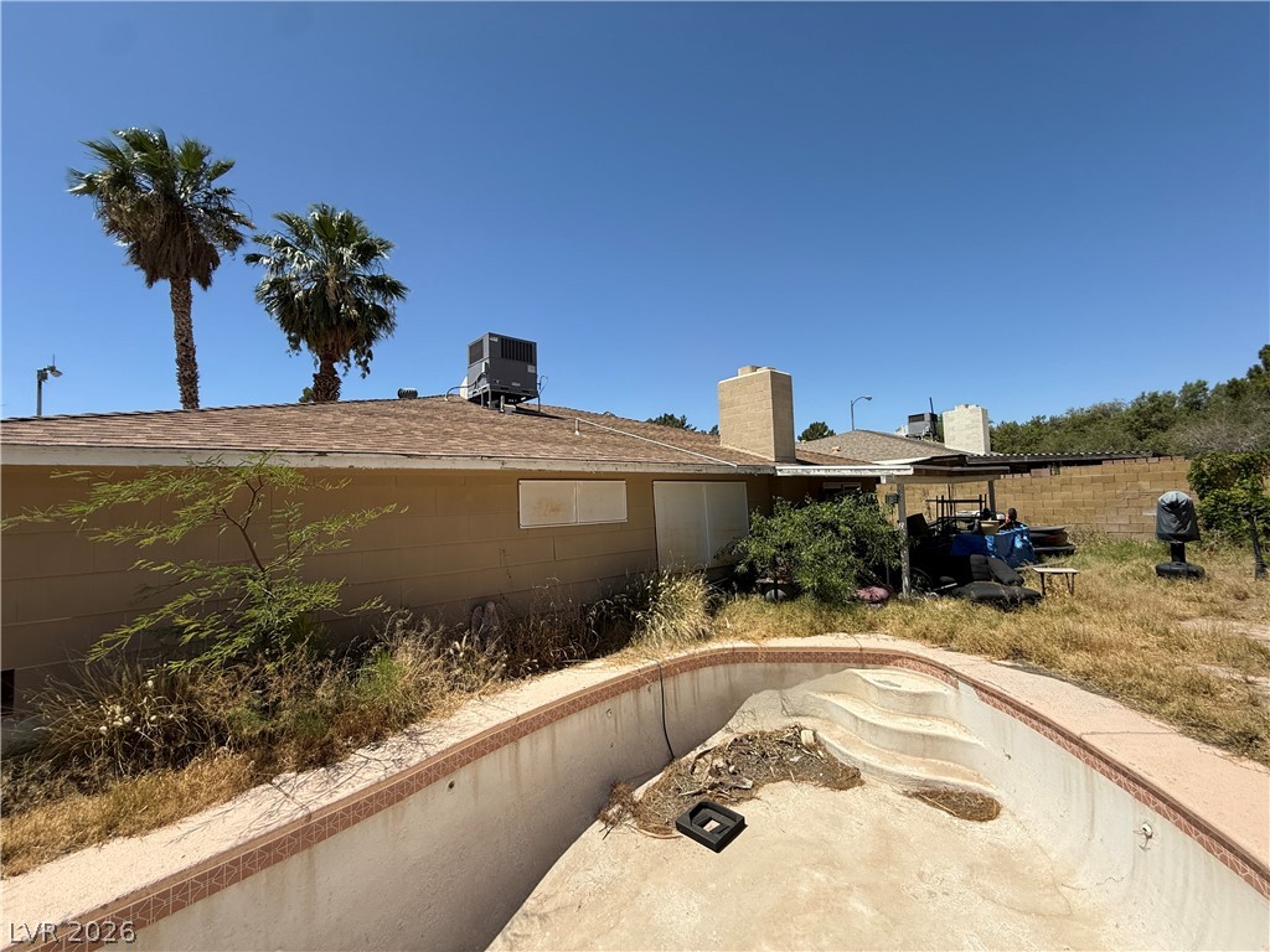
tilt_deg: +2.6
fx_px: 514
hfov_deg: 102.1
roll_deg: +2.6
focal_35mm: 14
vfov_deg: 85.7
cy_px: 476
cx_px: 635
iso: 50
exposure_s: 1/2092
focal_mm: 2.22
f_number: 2.2
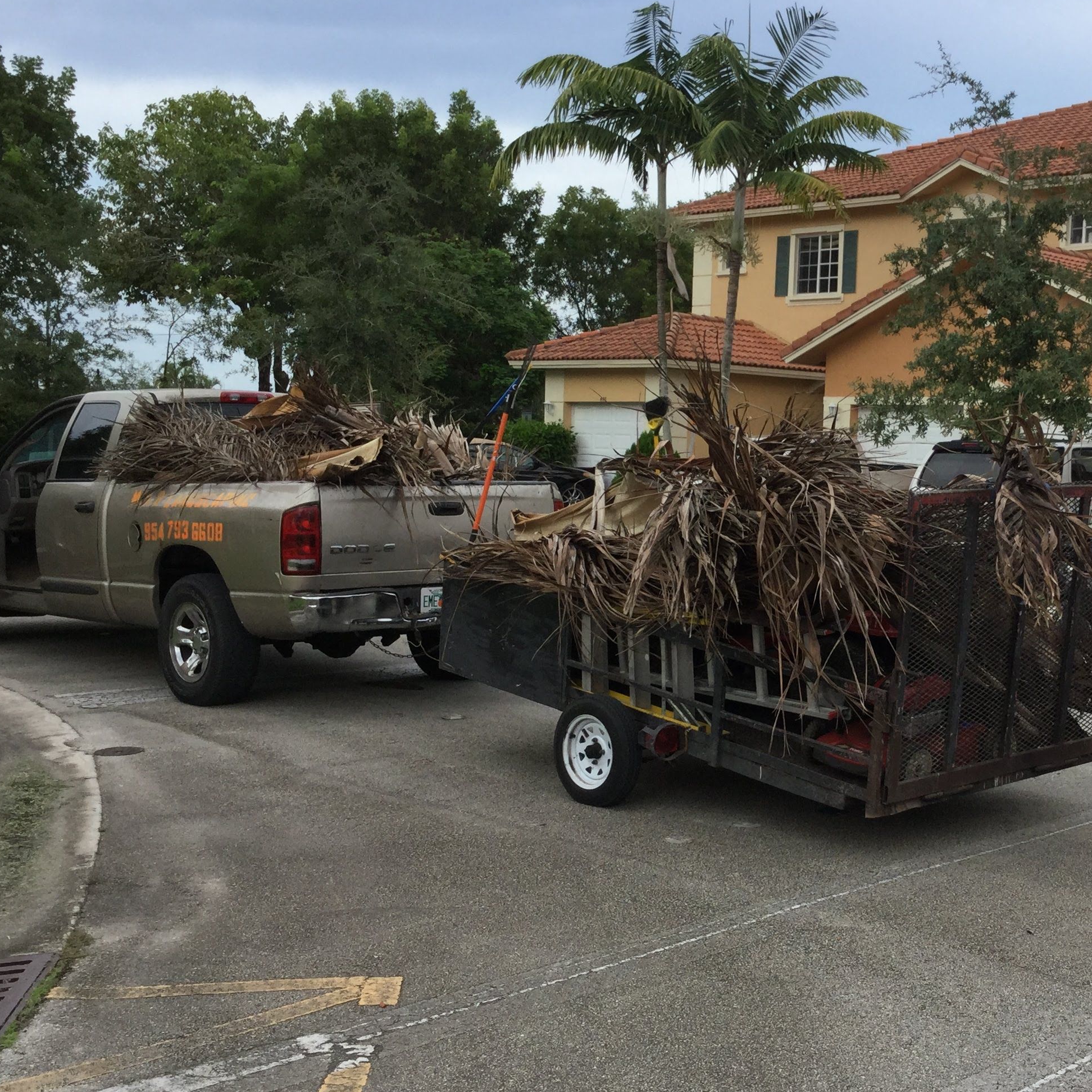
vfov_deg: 36.8
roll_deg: -1.6
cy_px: 584
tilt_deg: -5.8
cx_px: 841
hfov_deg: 35.8
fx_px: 1642
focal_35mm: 46
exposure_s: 1/727
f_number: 2.4
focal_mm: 3.3
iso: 25
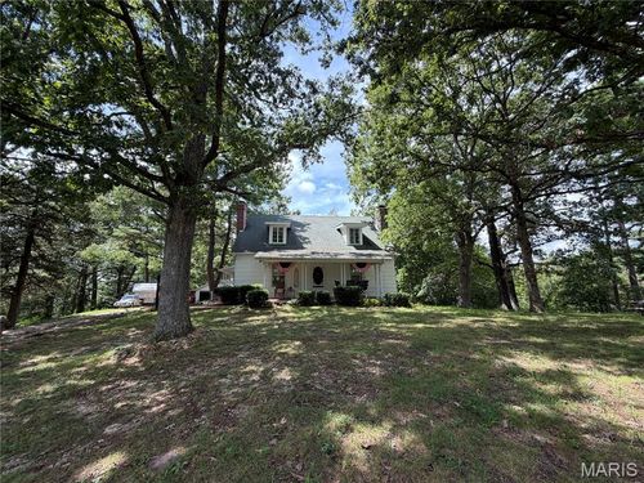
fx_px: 260
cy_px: 242
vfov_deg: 85.7
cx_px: 322
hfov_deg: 102.1
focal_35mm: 14
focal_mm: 2.22
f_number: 2.2
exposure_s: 1/315
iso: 50
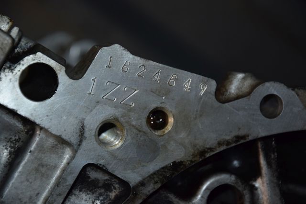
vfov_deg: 8.7
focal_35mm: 158
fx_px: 1338
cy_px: 102
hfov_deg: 13.0
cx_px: 153
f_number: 5.6
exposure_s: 1/60
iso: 800
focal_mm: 105
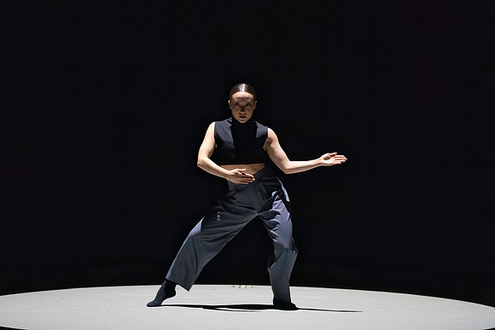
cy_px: 135
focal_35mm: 386
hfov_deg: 5.3
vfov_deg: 3.6
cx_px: 263
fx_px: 5304
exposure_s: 1/400
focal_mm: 288
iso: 20000
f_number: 5.6
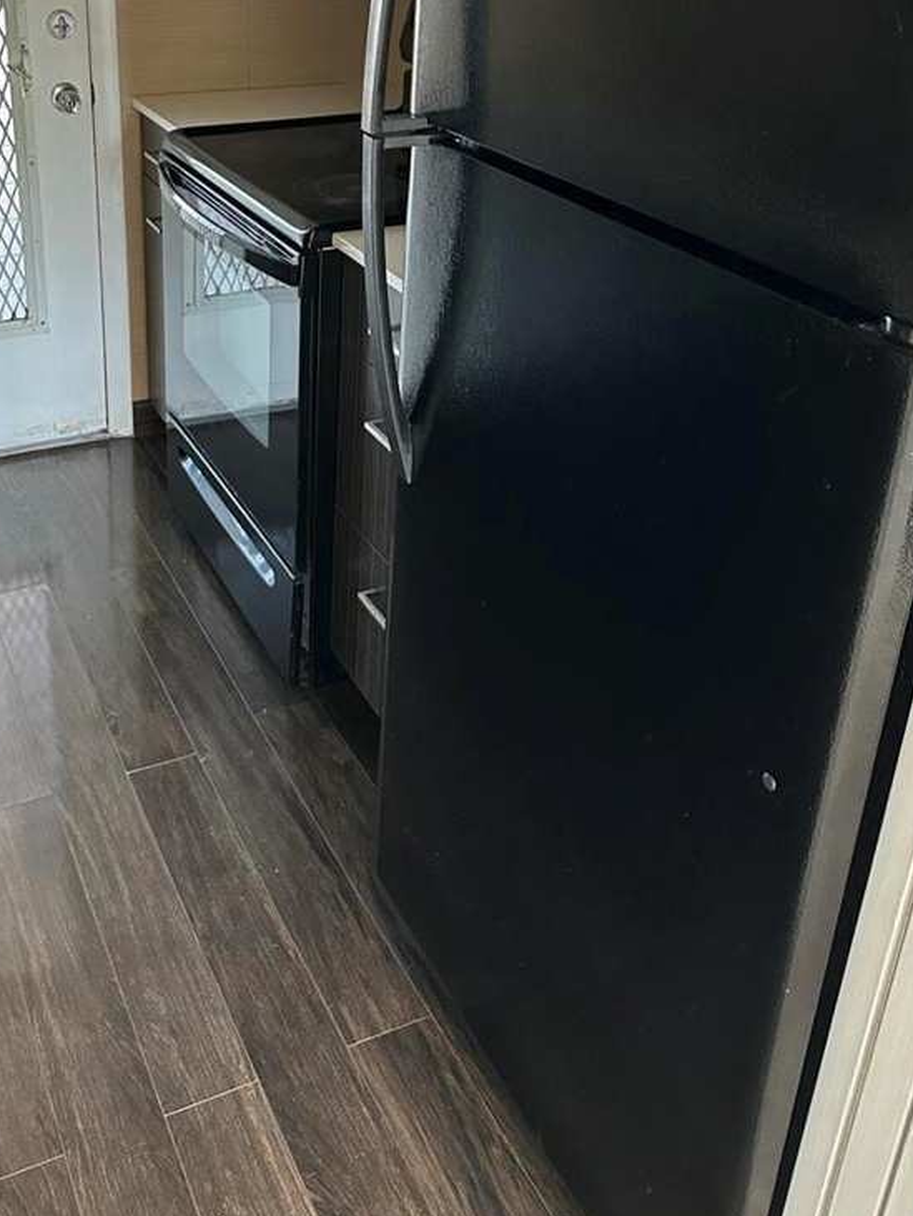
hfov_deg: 40.2
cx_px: 293
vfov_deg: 50.9
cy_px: 339
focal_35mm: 35
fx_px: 1230
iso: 500
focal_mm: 6.86
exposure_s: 1/60
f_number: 1.78
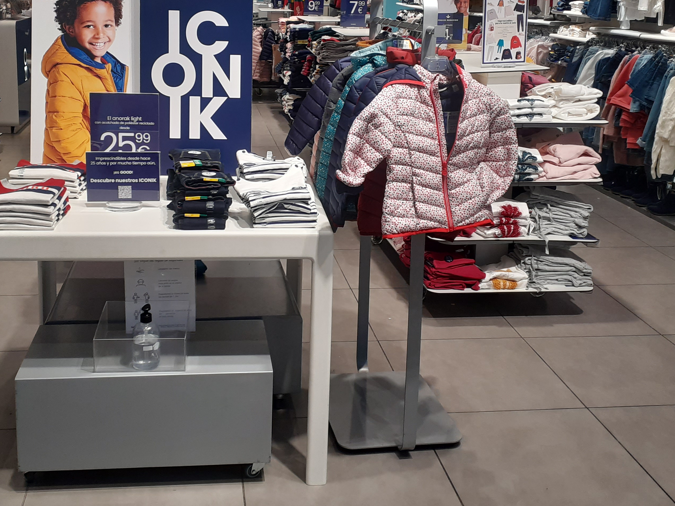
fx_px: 858
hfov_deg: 42.9
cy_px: 155
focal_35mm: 44
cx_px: 297
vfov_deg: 32.5
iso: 40
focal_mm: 3.6
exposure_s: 1/121
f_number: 1.9
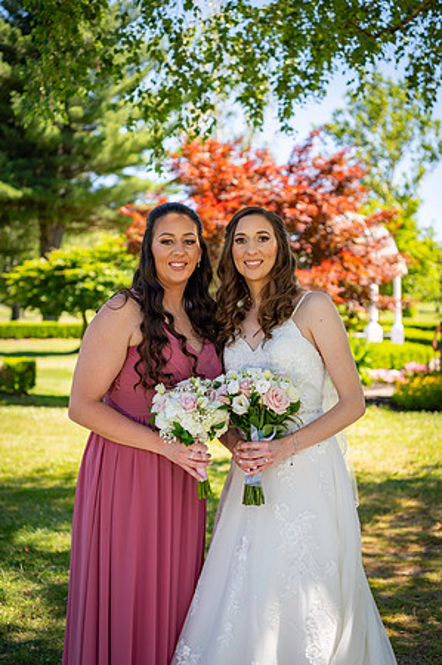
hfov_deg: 26.9
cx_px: 221
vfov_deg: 39.6
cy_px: 332
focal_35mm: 50
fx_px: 923
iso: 100
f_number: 3.2
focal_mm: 50
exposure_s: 1/800
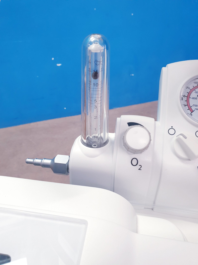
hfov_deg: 53.1
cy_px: 132
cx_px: 99
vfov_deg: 67.3
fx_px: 198
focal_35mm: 26
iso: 320
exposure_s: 1/50
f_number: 2.4
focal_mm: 4.3
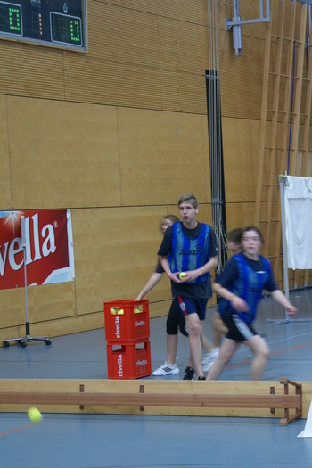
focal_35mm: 108
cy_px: 237
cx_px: 160
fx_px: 1404
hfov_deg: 12.7
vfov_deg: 18.9
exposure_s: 1/30
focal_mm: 70
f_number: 5.6
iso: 800
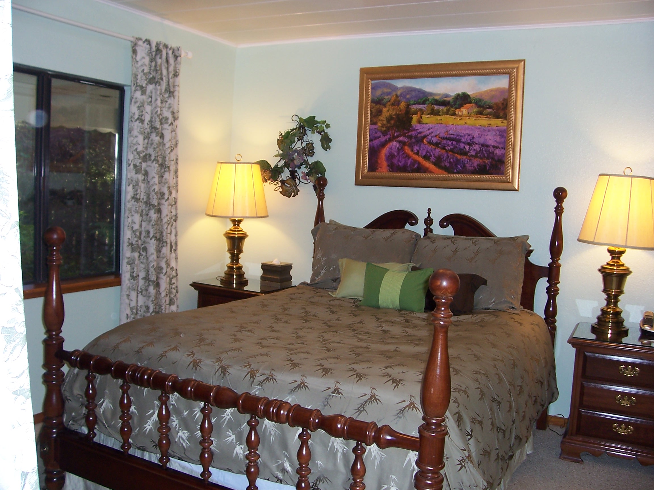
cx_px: 327
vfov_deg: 41.8
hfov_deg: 54.0
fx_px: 642
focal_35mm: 34
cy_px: 245
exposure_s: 1/60
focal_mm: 5.6
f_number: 2.7
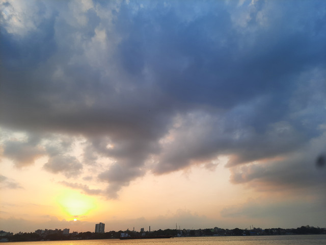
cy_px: 122
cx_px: 163
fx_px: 226
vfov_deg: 56.8
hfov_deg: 71.6
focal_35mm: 24
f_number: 1.8
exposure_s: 1/236
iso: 25
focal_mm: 5.23
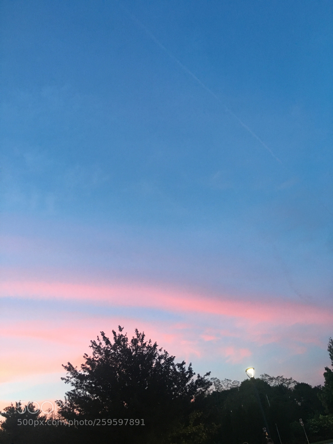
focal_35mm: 29
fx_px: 372
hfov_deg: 48.2
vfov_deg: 61.7
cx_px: 166
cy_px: 222
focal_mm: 4.15
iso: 64
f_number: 2.2
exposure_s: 1/15
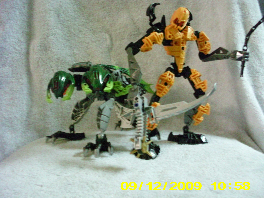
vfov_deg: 37.7
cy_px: 99
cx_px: 132
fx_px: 290
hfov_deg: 49.0
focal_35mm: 38
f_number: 3.1
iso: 1600
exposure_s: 1/16
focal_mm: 6.3
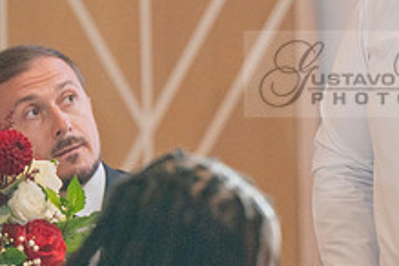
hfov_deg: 4.9
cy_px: 74
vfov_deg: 3.2
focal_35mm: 424
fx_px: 4699
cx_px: 403
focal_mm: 160
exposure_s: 1/320
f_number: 2.8
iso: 1600
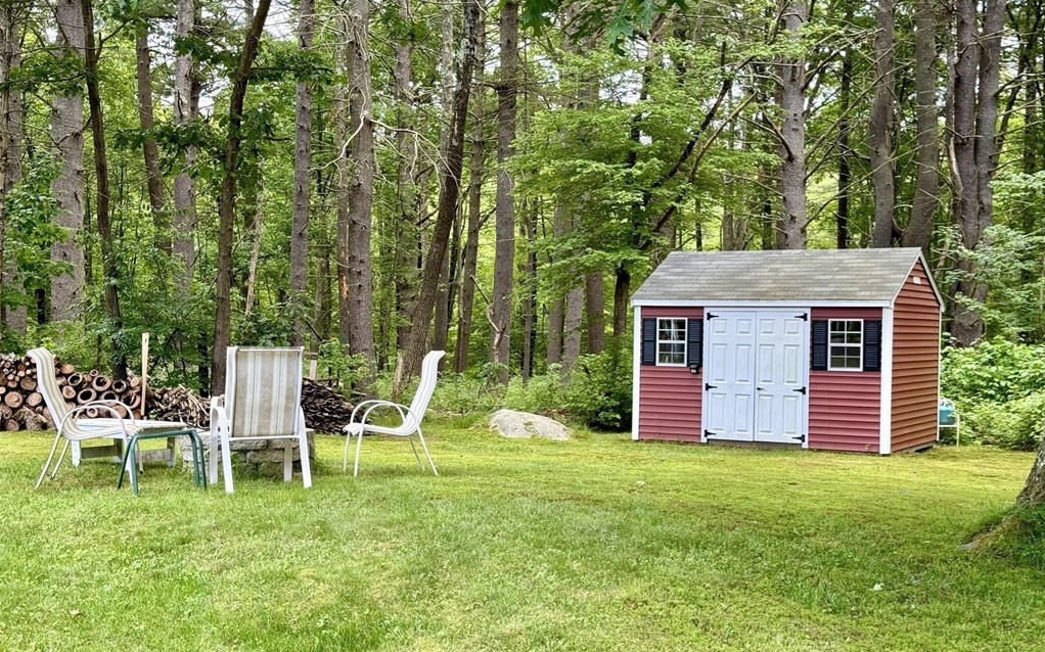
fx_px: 1452
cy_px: 352
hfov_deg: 39.6
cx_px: 522
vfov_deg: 25.3
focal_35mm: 51
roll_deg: -1.1
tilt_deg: -2.7
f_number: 1.78
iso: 64
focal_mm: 6.76
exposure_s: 1/221
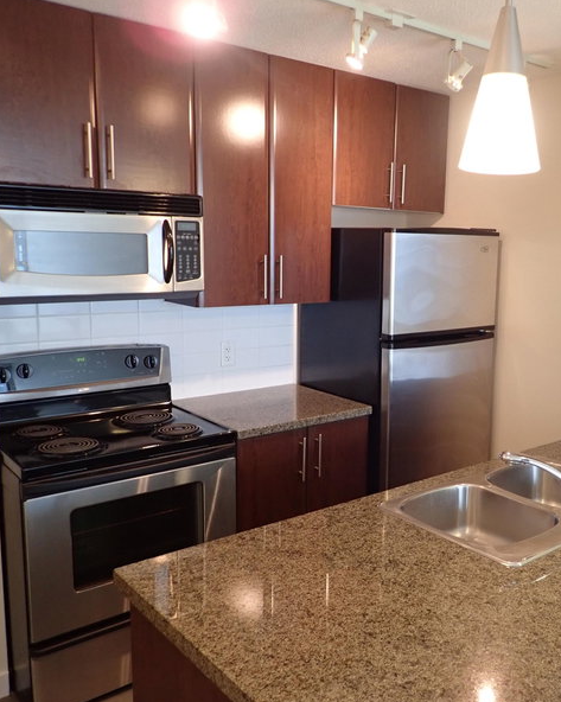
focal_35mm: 33
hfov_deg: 43.3
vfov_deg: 54.2
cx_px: 412
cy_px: 352
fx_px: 685
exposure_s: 1/30
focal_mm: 4.5
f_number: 2
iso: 200
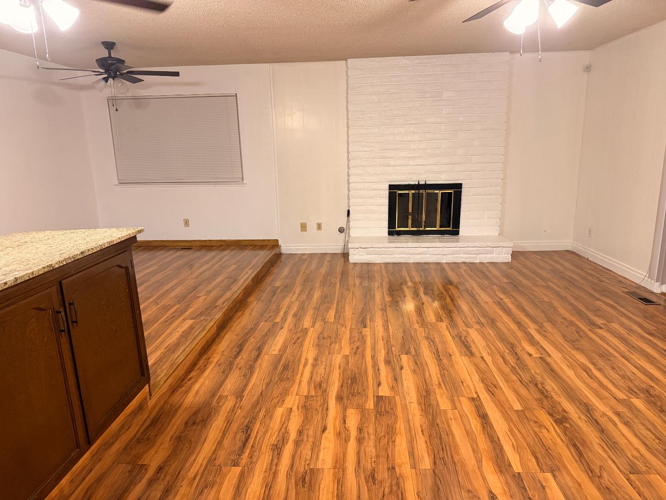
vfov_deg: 56.8
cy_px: 250
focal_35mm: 24
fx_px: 462
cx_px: 333
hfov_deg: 71.6
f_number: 1.78
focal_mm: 6.76
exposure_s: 1/60
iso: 400
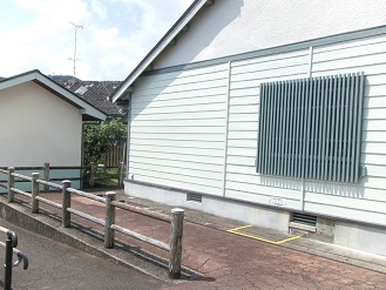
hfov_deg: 53.6
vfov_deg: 41.8
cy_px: 162
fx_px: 379
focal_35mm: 34
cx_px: 156
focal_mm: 5.1
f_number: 10.8
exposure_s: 1/110
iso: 100
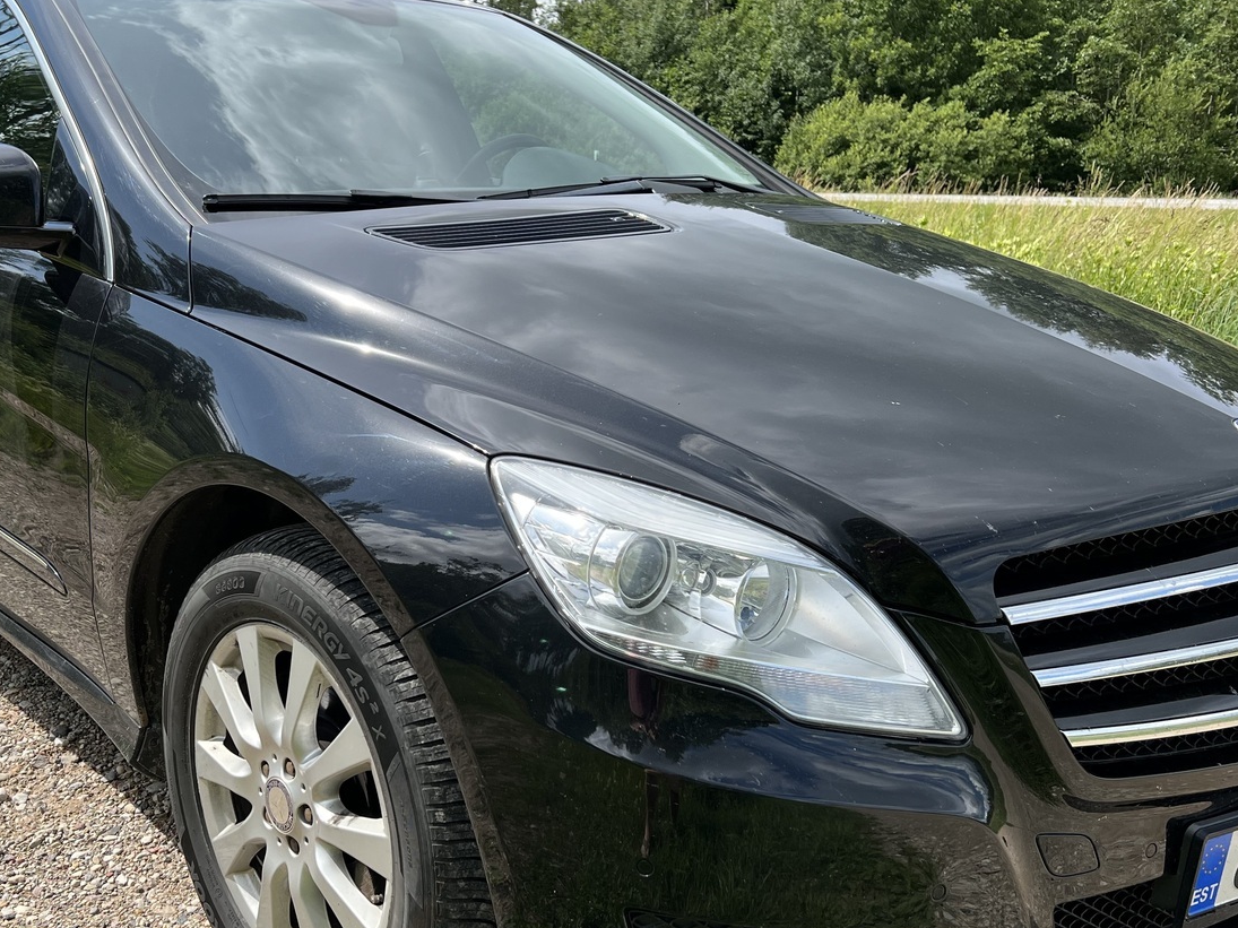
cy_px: 475
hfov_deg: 48.5
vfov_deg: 37.7
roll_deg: -2.2
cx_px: 467
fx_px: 1359
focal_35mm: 38
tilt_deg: -12.1
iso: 50
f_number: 1.5
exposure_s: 1/2513
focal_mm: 5.7
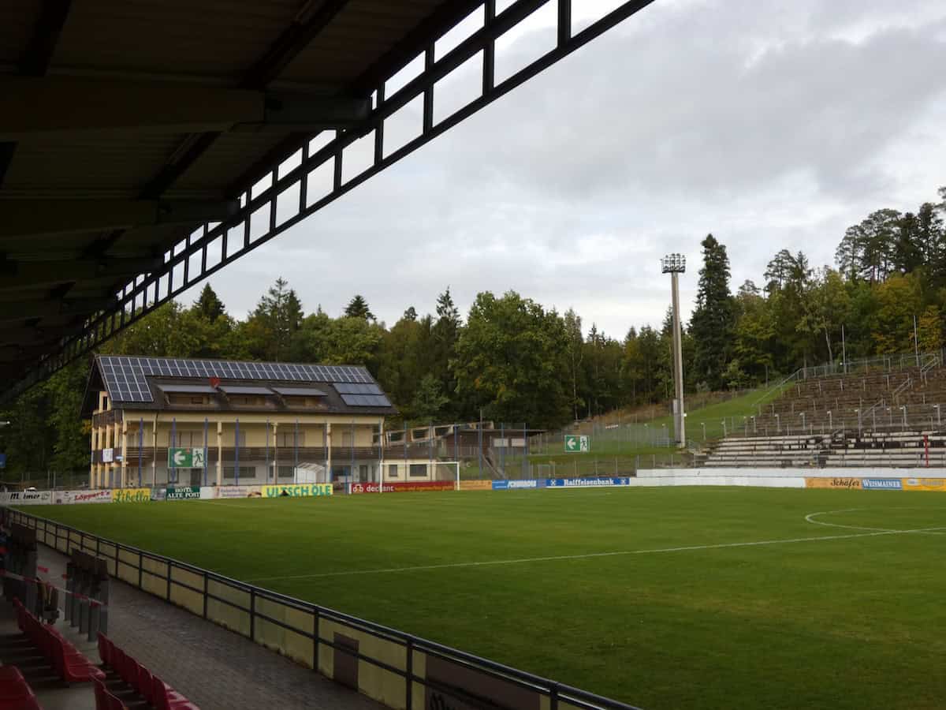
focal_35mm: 35
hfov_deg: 52.6
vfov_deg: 40.7
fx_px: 956
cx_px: 473
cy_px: 355
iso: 80
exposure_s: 1/500
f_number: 3.4
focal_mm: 6.2
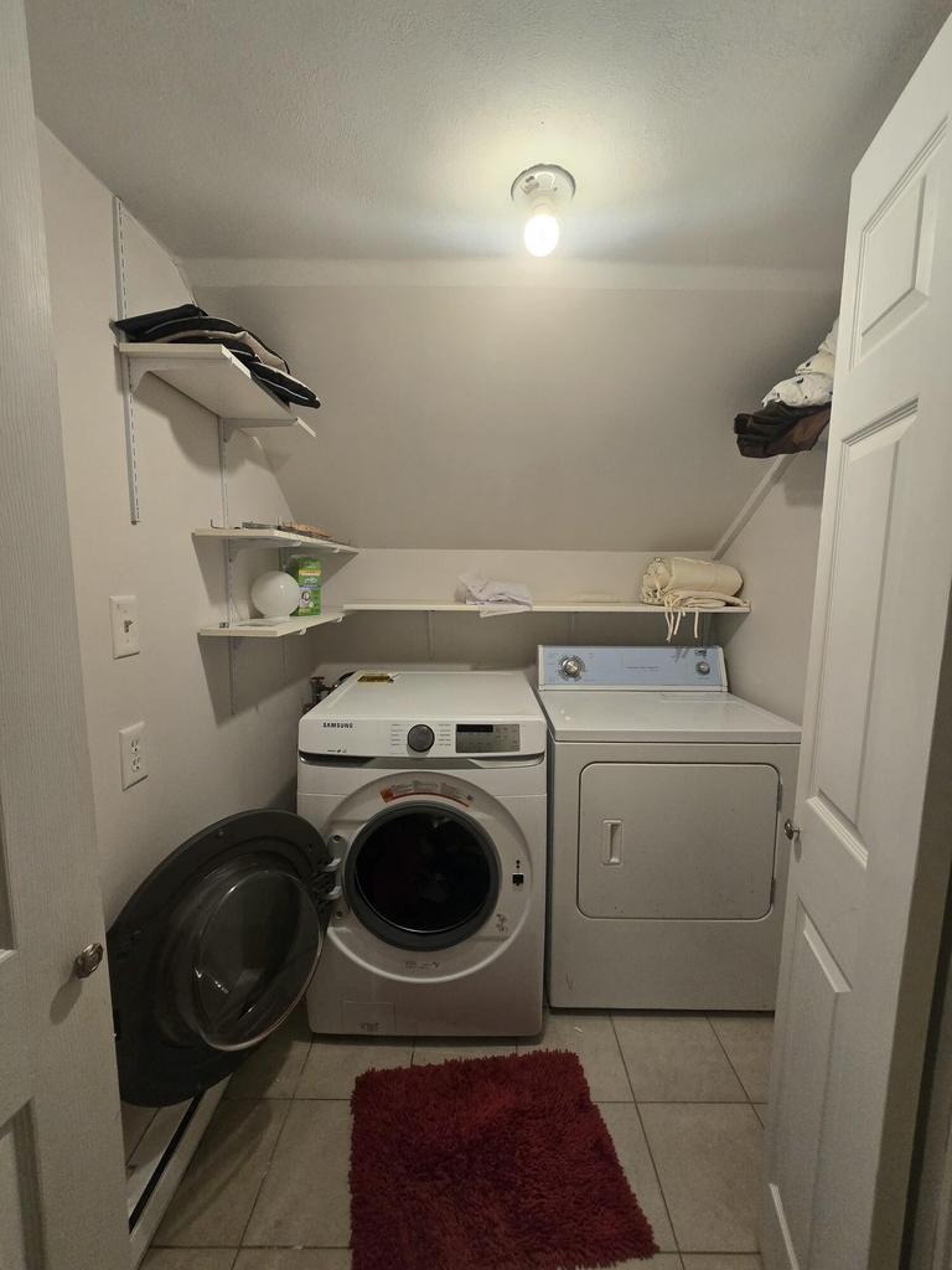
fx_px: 477
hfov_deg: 89.9
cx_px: 476
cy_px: 635
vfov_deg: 106.2
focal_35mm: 13
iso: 250
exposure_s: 1/60
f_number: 2.2
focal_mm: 2.2
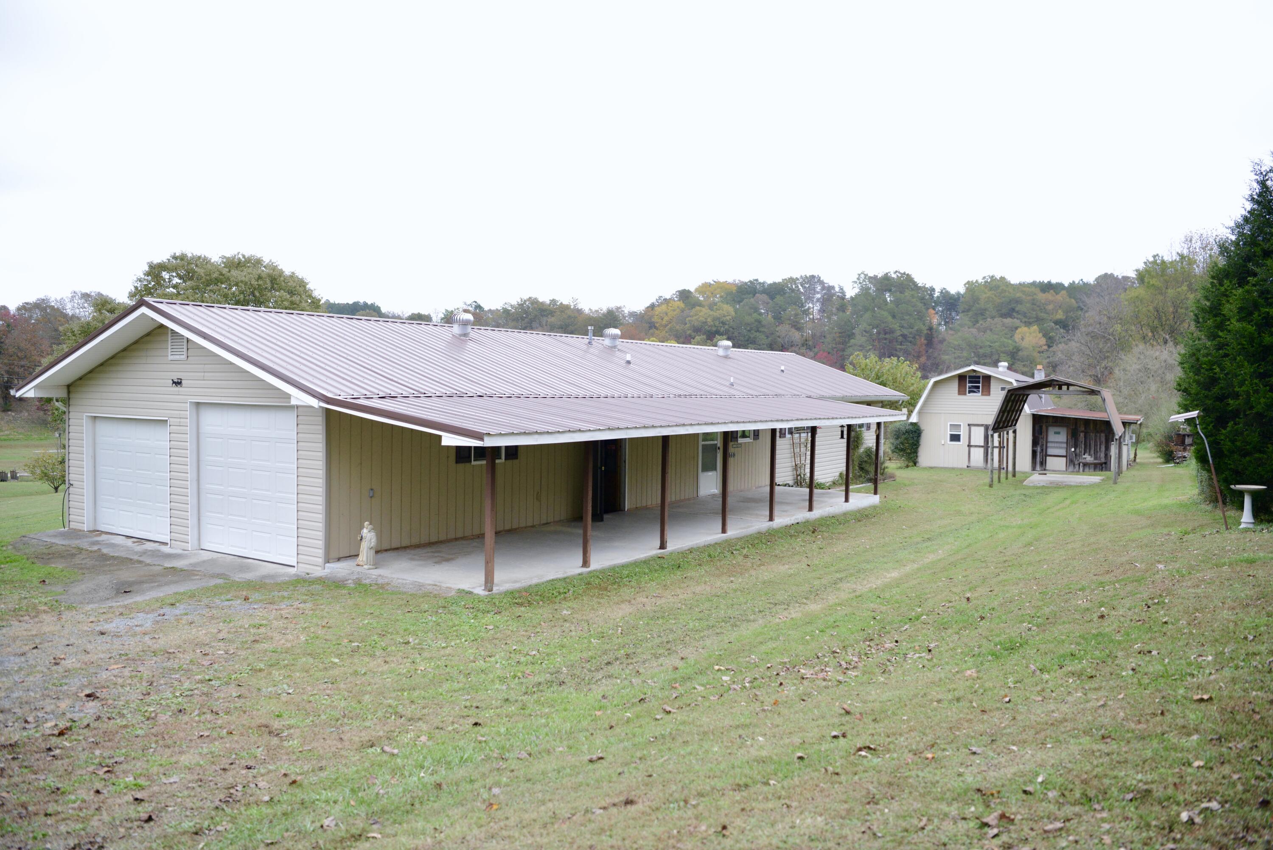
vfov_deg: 45.0
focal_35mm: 29
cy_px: 425
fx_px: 1026
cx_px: 636
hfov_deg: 63.6
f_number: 2.8
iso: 1600
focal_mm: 29
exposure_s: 1/2000
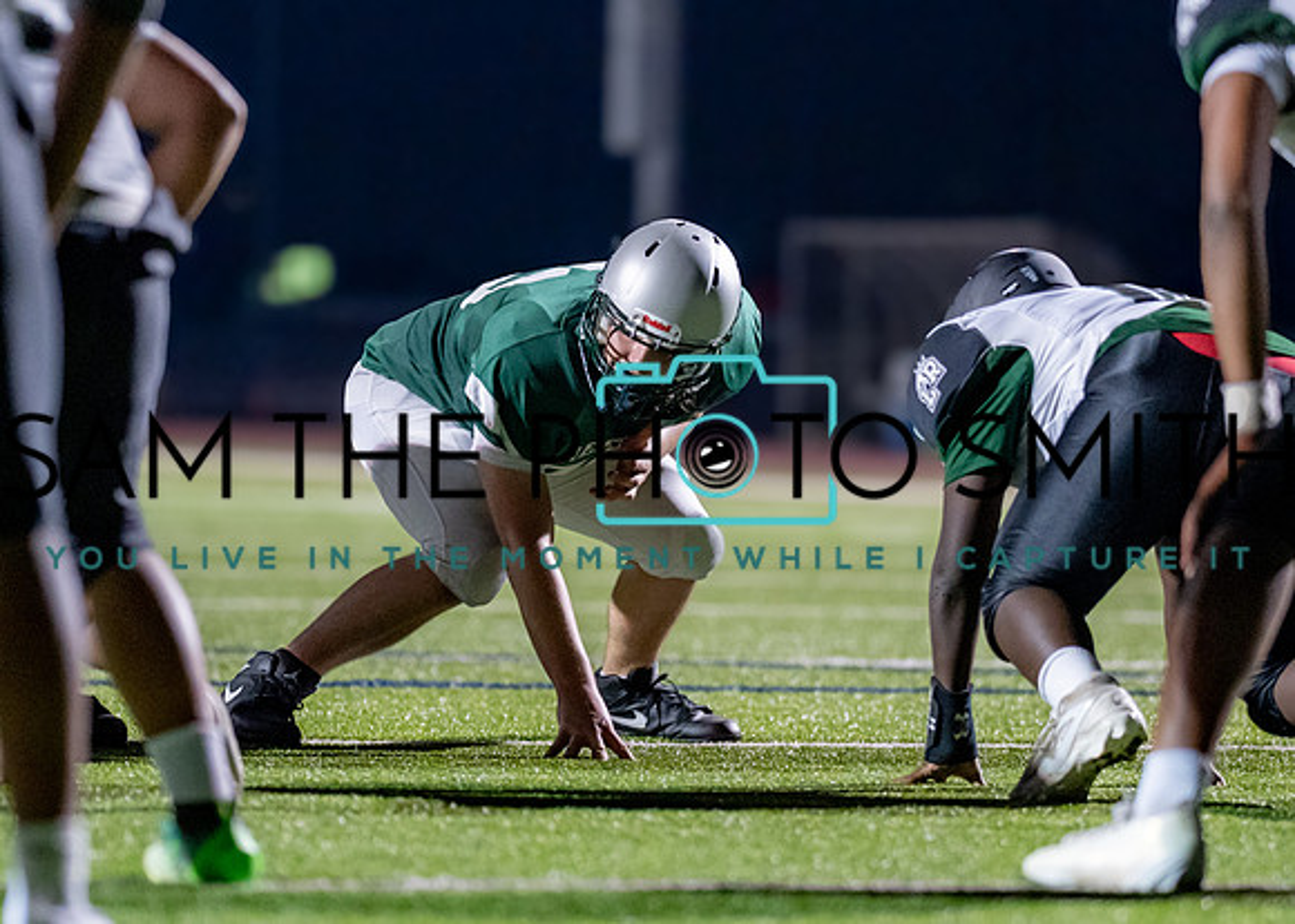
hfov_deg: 7.1
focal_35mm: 283
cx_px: 753
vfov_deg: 5.1
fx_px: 10393
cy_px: 499
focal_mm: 135
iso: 2000
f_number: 1.8
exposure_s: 1/1000
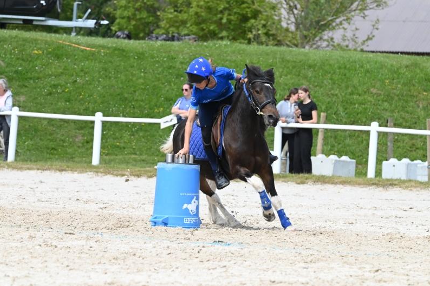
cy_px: 143
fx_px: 3606
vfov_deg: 4.5
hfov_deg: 6.8
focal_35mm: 302
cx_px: 216
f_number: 11
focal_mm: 300
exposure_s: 1/1250
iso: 1400
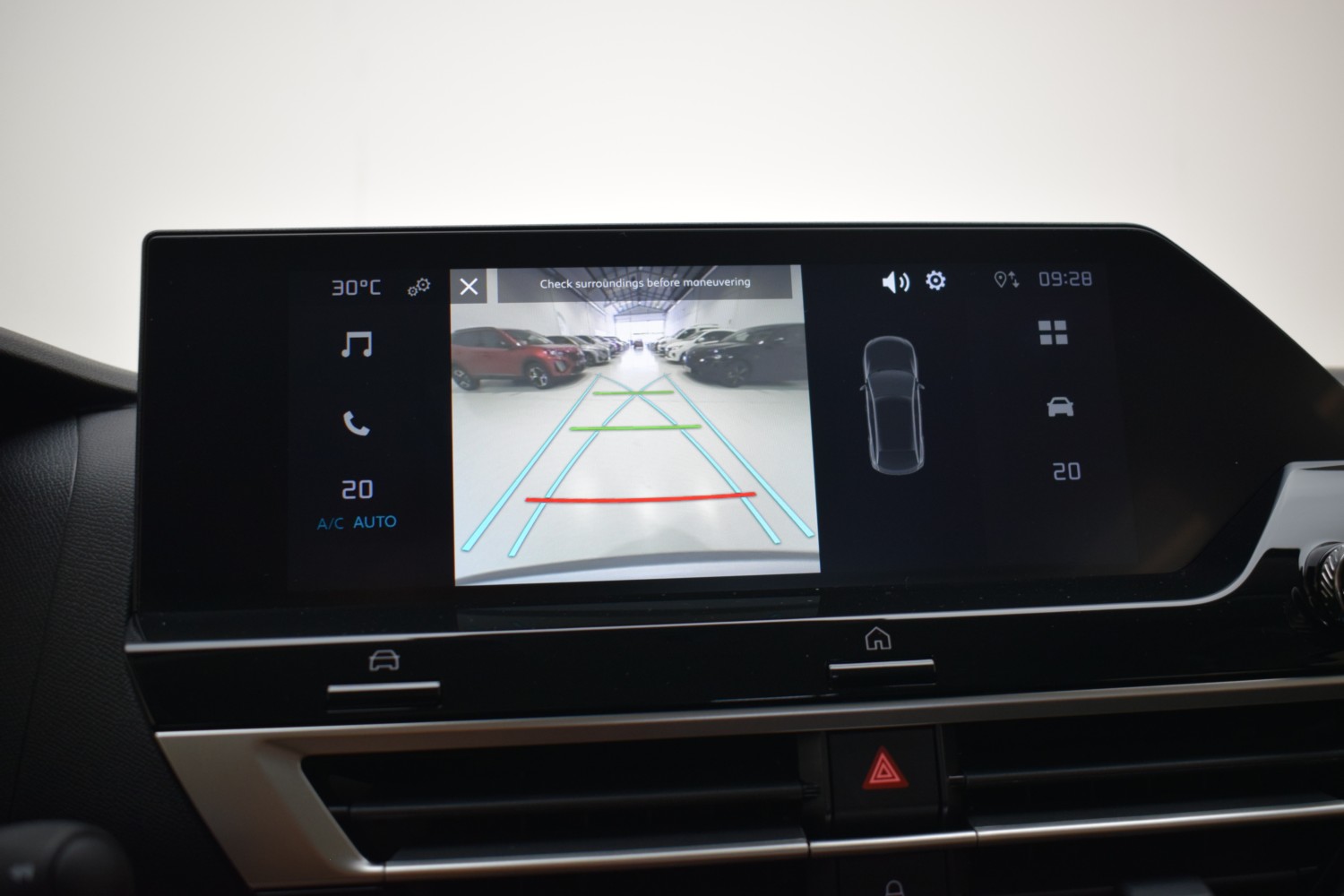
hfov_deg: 53.1
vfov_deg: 36.9
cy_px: 448
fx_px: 1344
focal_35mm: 36
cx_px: 672
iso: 560
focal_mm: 24
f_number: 4
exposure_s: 1/60
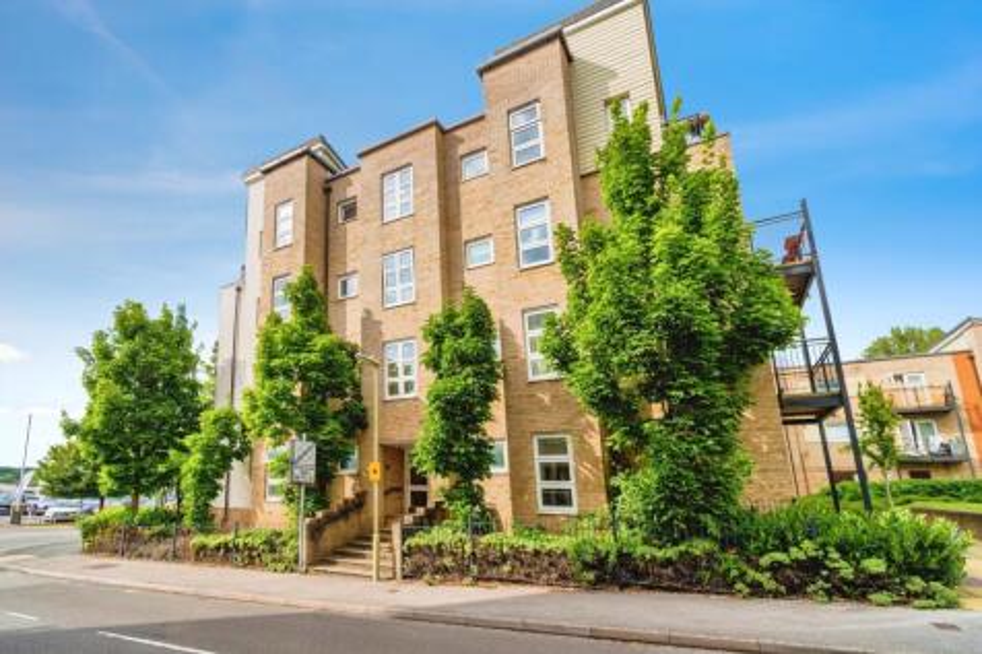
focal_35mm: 30
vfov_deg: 43.6
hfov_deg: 61.9
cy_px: 327
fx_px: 818
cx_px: 491
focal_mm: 20
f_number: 7.1
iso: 320
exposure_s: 1/500
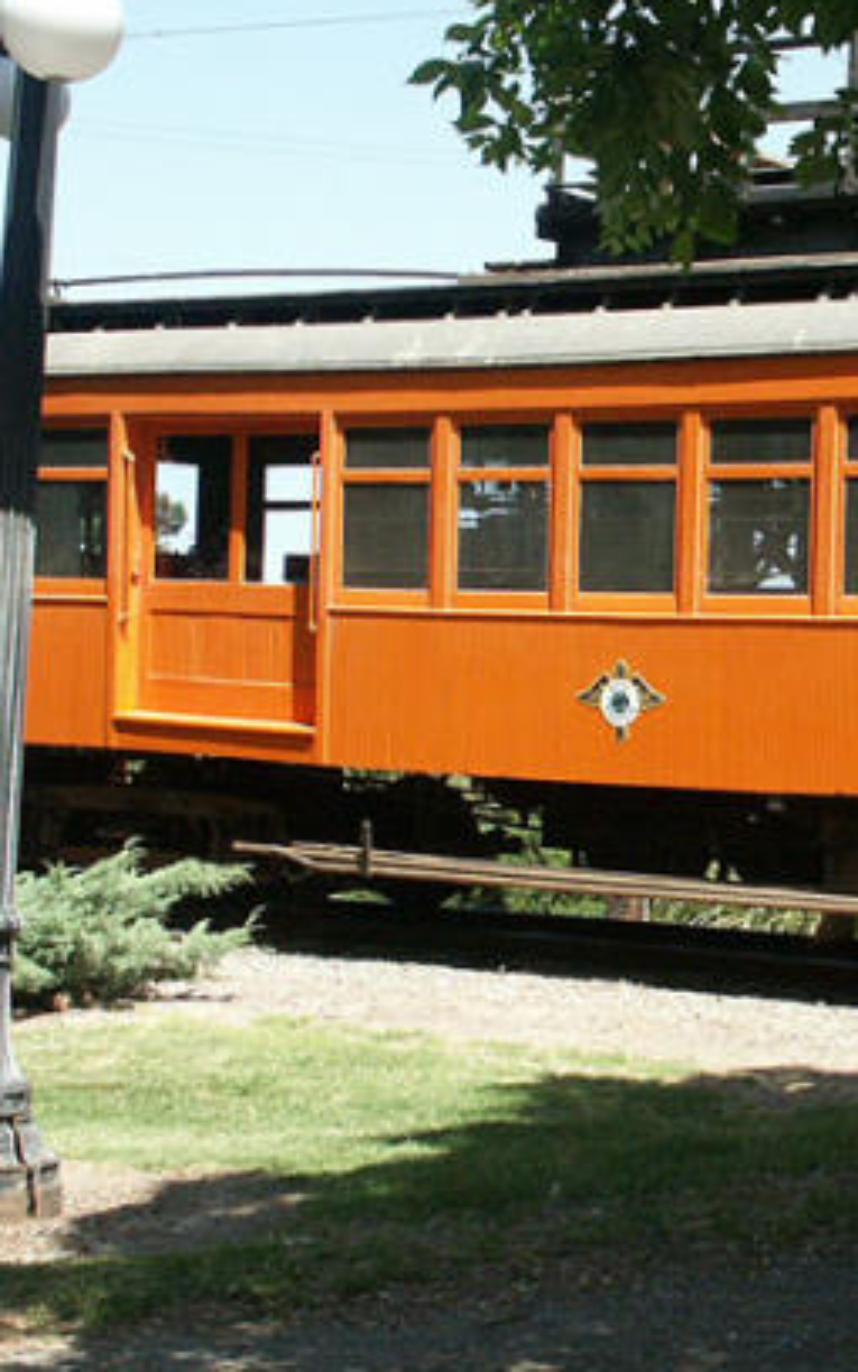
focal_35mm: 71
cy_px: 674
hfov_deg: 17.8
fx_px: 2656
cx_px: 908
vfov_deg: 29.0
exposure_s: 1/350
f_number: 6.7
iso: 200
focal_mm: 10.24
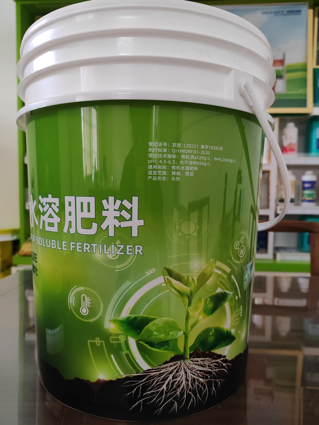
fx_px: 332
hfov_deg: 51.3
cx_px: 160
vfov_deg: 65.3
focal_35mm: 27
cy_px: 212
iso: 2500
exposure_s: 1/100
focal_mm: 6.14
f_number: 1.8
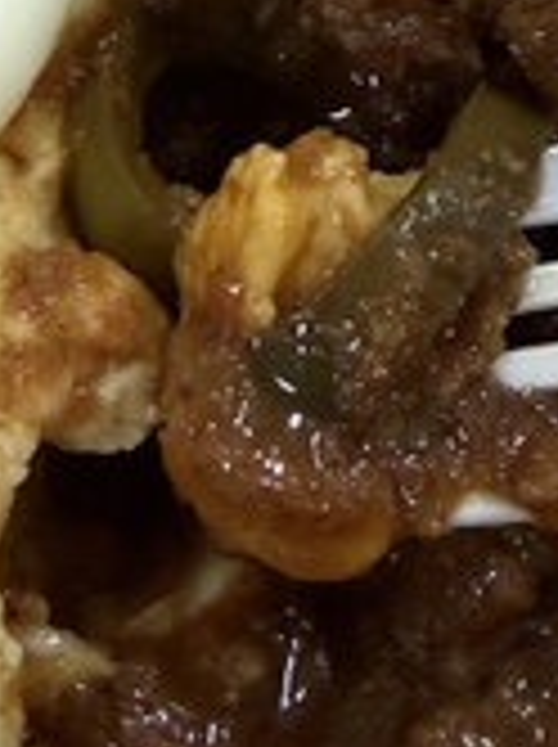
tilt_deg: -53.8
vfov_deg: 15.4
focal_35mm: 116
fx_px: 2500
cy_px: -454
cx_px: 333
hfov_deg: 12.7
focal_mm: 2.22
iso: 320
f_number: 2.2
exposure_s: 1/112
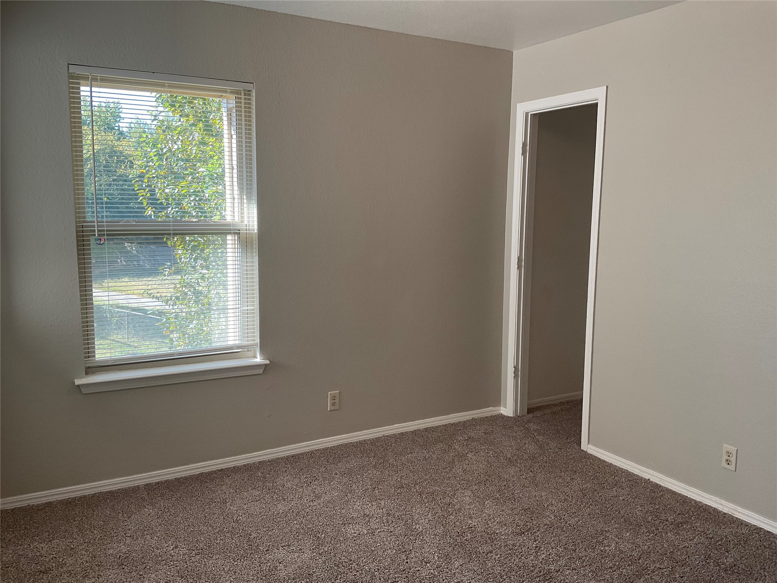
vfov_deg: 48.2
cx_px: 388
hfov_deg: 61.7
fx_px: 651
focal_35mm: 29
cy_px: 292
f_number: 1.8
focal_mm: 3
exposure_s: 1/120
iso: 40
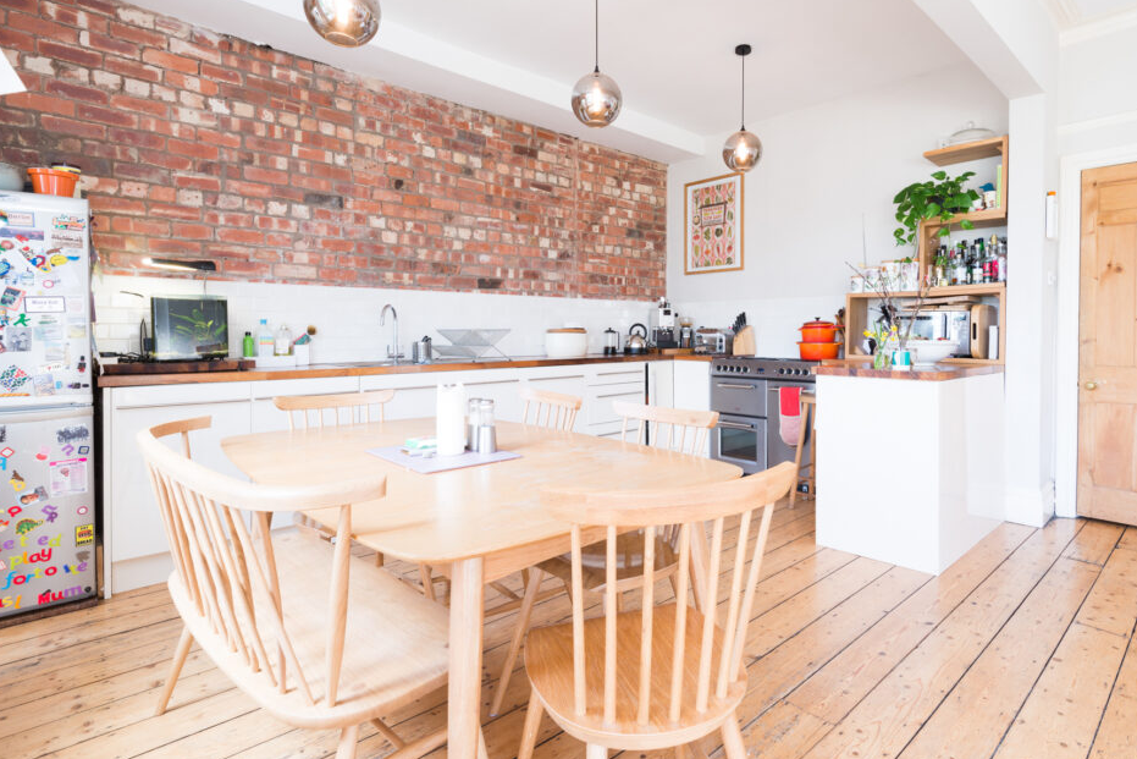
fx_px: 600
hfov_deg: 86.7
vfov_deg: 64.4
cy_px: 339
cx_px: 618
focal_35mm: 19
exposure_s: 1/1.67
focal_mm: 17
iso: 100
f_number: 9
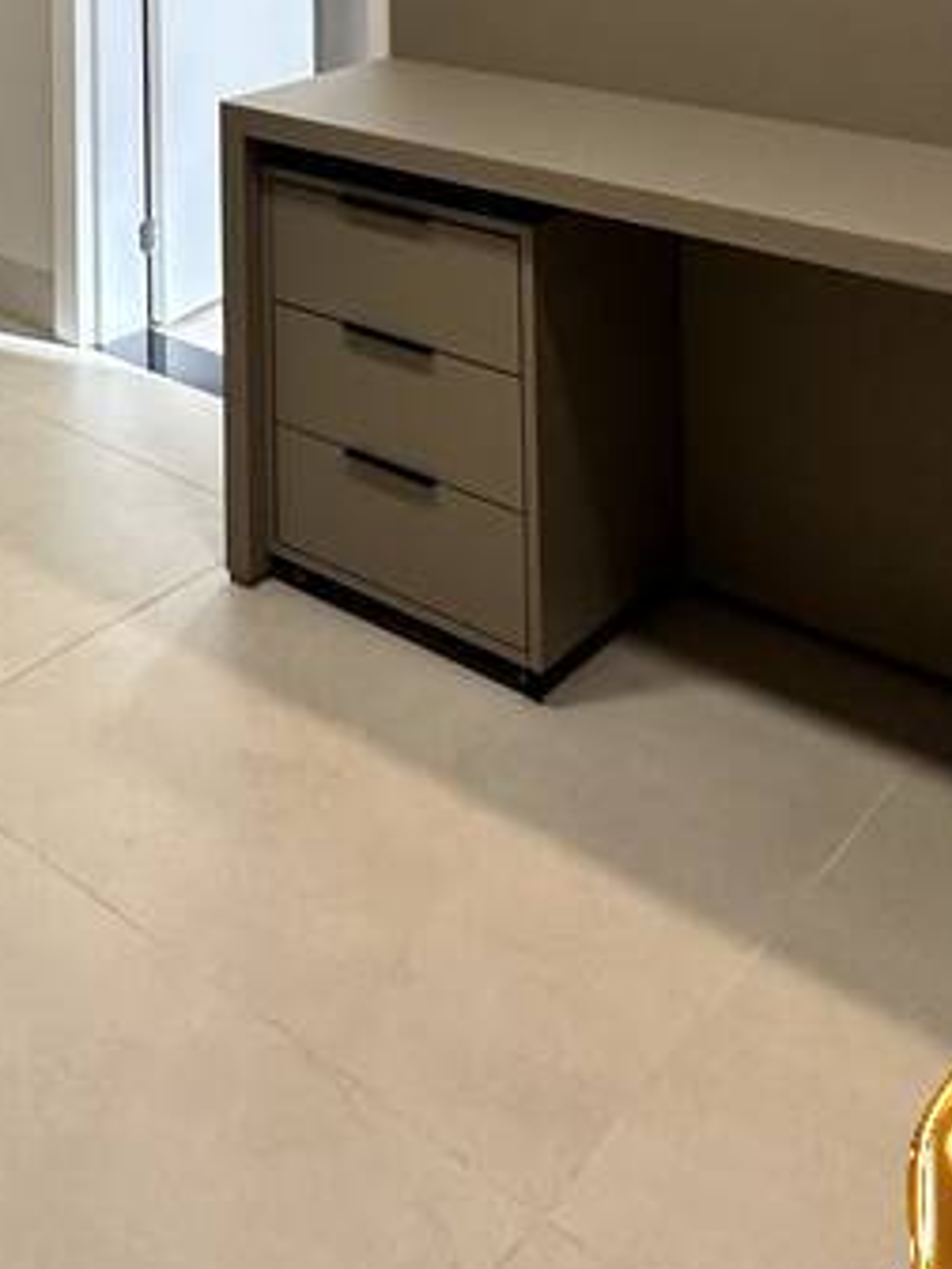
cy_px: -325
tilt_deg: +3.1
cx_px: -128
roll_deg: -0.2
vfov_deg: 32.9
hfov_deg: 28.8
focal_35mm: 45
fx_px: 1650
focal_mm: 2.22
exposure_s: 1/120
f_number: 2.2
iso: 200
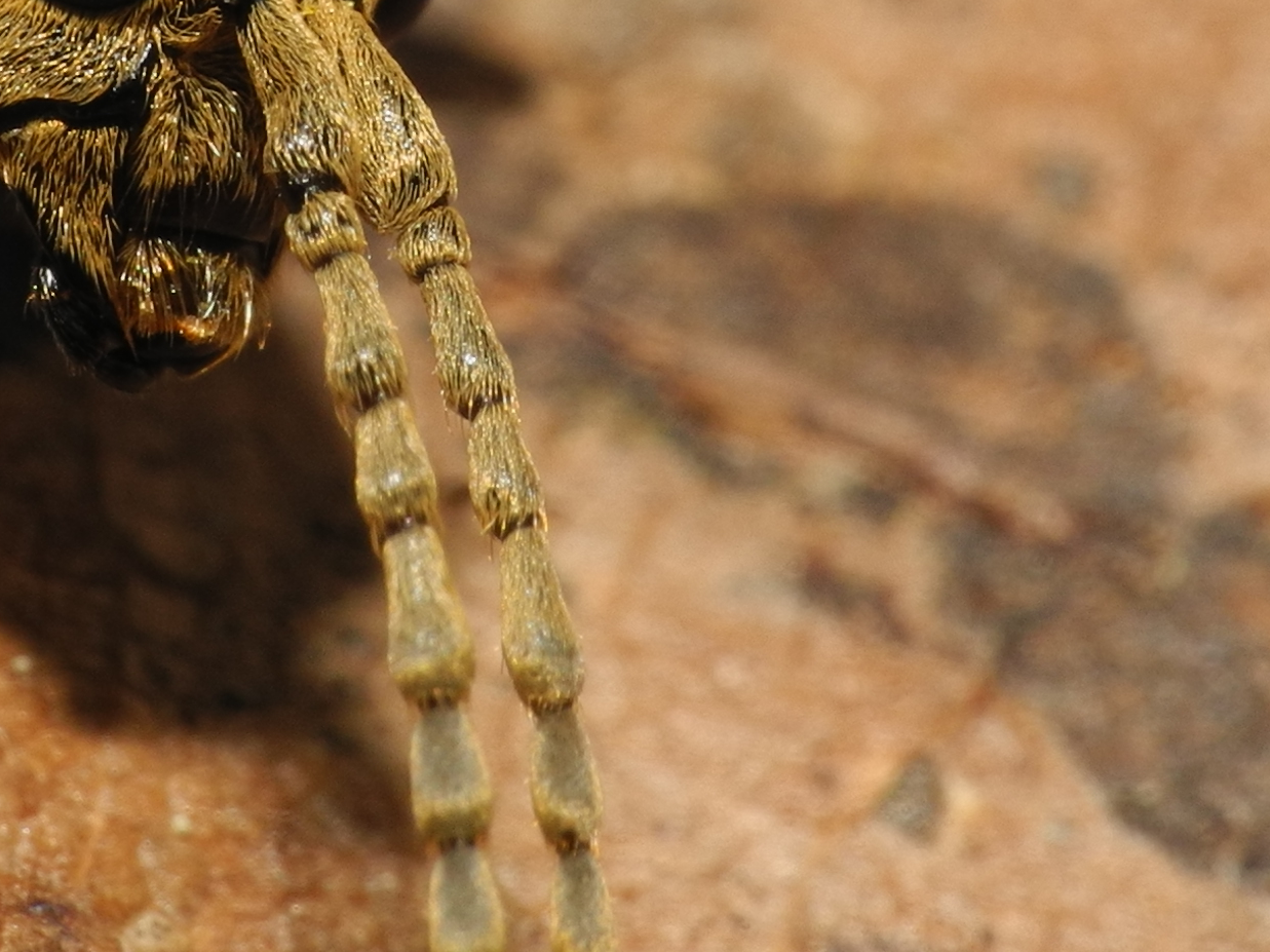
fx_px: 21640
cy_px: 24
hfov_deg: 3.4
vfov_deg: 2.5
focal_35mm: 590
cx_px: 213
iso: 100
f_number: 8
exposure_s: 1/320
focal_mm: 42.6
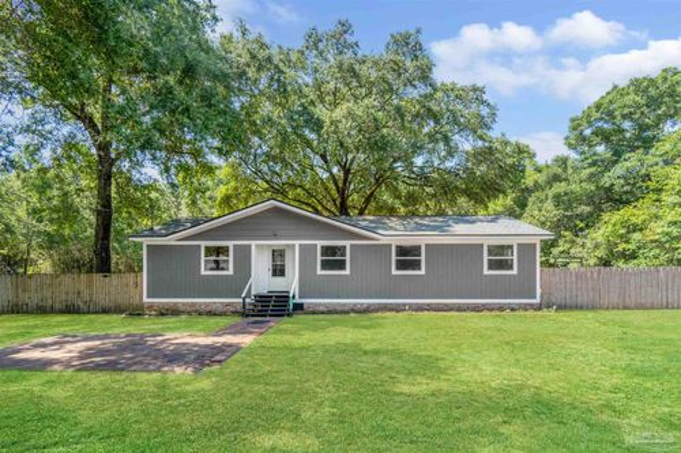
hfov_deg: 90.0
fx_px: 340
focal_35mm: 18
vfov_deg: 67.3
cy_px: 226
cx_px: 340
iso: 100
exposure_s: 1/1000
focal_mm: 12
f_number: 4
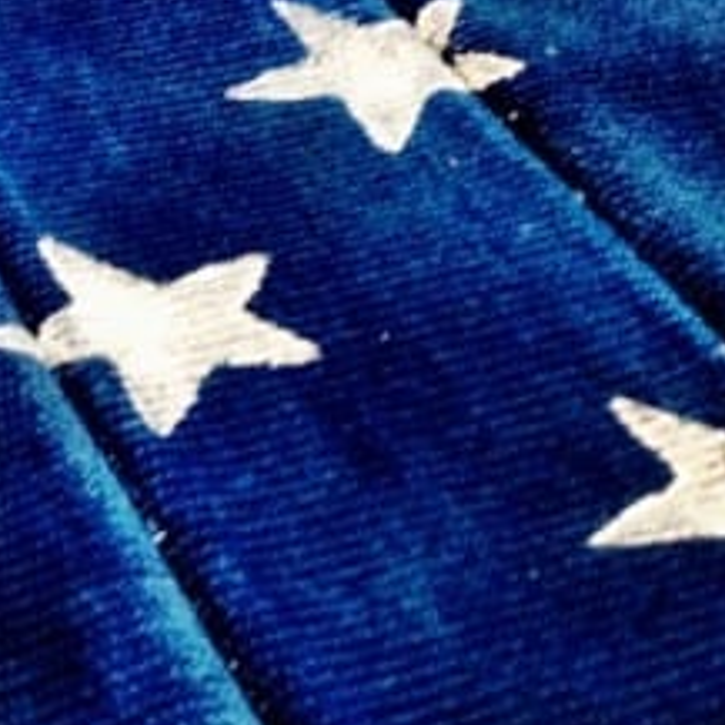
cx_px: 130
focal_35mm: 114
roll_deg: +0.2
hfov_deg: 15.2
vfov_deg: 15.3
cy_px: 317
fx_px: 2701
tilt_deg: -29.9
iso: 200
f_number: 2.4
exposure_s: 1/20
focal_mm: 4.28
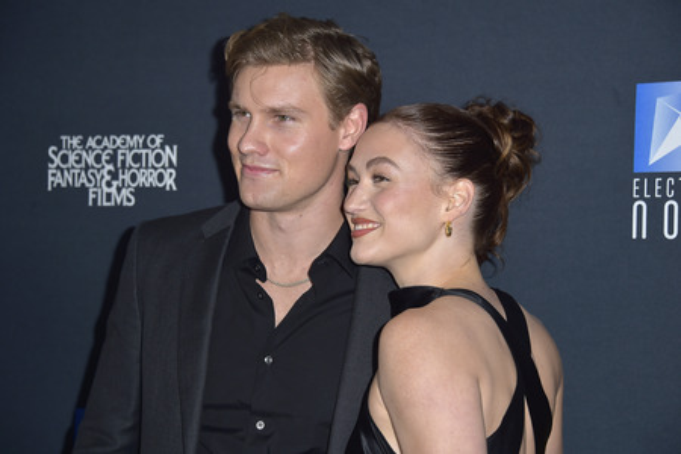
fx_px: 1892
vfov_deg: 13.7
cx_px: 340
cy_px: 227
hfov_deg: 20.4
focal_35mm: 100
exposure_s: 1/250
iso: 250
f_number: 6.3
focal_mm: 100
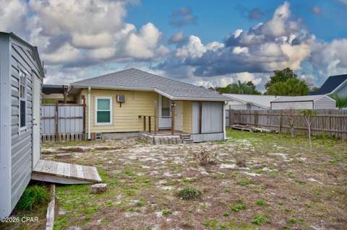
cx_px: 174
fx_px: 231
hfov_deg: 73.8
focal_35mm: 24
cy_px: 115
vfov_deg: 53.0
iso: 100
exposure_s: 1/1600
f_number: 5.6
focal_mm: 24
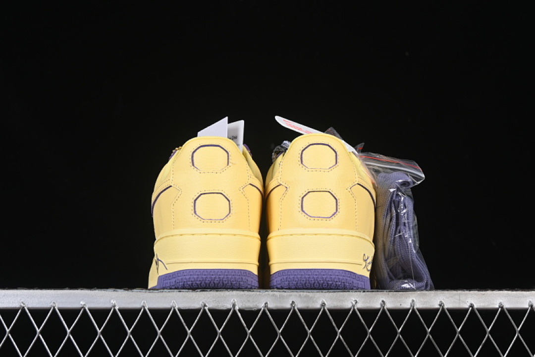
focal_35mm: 75
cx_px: 268
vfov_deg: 18.2
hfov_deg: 27.0
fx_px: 1114
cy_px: 178
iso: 160
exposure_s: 1/80
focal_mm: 50
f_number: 8
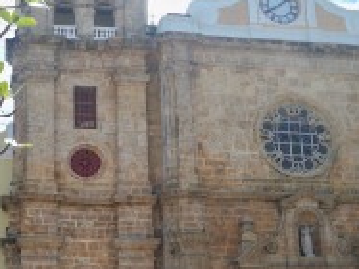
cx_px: 115
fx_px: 777
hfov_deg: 25.8
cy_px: 177
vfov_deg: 19.6
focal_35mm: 75
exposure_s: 1/640
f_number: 3.1
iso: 64
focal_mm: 6.3
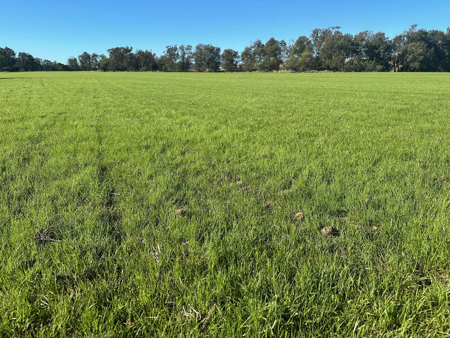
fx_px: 312
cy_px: 169
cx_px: 225
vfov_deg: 56.8
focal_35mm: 24
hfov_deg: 71.6
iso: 80
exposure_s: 1/3155
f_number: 1.78
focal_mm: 6.86
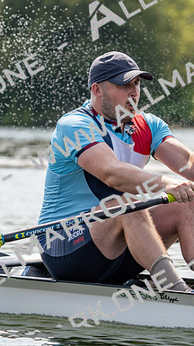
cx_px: 138
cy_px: 173
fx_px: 2896
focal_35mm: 316
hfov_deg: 3.8
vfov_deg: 6.8
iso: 200
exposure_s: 1/1600
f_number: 5.6
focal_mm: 200
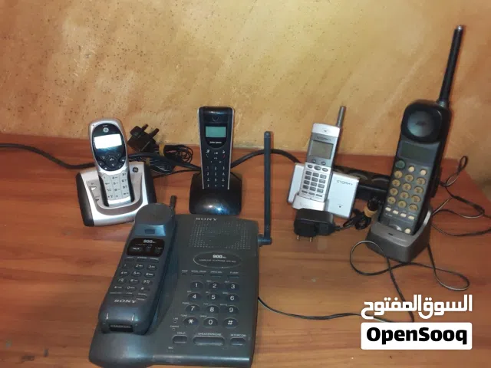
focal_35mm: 30
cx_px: 246
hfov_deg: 60.0
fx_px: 426
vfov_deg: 46.8
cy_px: 184
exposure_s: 1/50
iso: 200
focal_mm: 2.2
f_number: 1.9
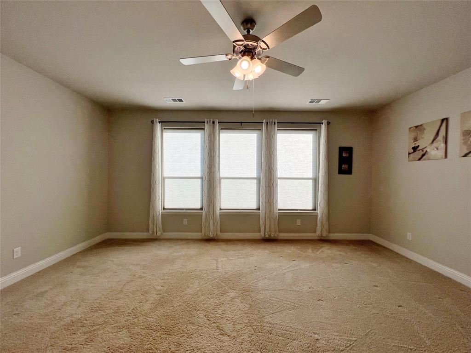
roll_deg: +1.1
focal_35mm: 13
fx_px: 177
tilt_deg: -1.1
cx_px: 236
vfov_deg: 89.9
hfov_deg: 106.2
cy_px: 176
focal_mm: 1.57
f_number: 1.8
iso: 32
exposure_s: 1/573
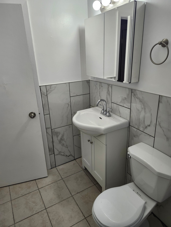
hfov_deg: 58.9
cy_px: 114
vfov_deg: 73.9
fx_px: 151
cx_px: 86
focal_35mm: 23
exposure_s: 1/120
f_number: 1.8
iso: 160
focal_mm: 5.54
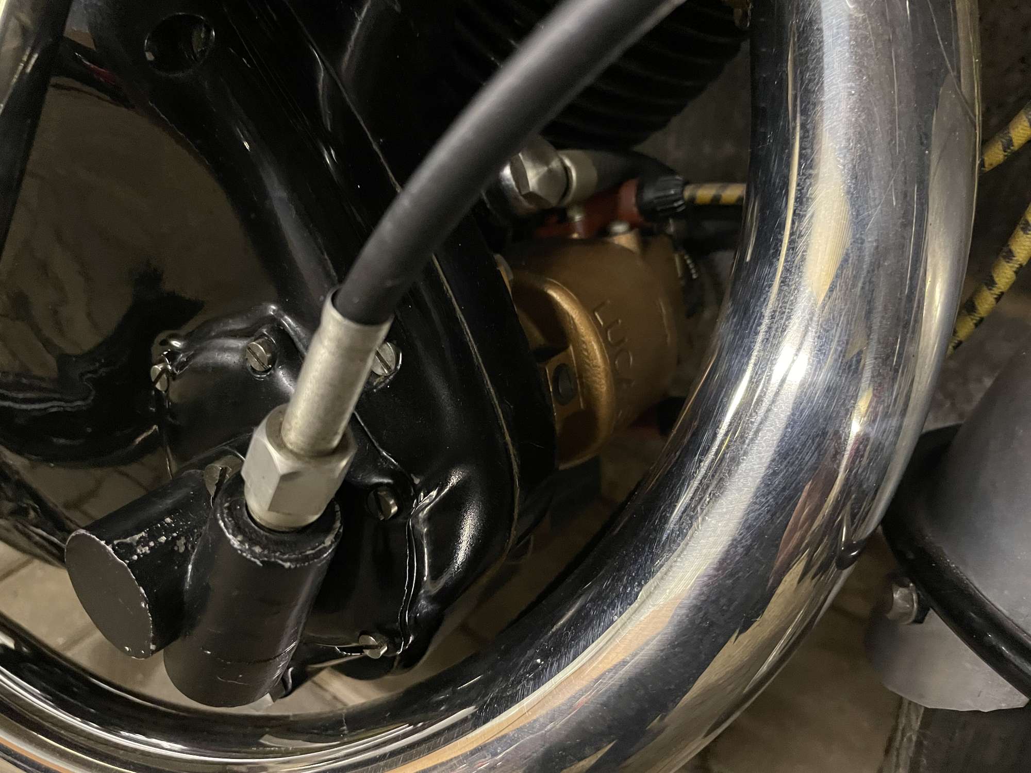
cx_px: 516
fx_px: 774
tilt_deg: -34.2
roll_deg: -3.1
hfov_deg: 67.3
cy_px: 386
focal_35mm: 26
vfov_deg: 53.1
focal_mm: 4.2
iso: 800
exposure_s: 1/25
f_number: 1.6
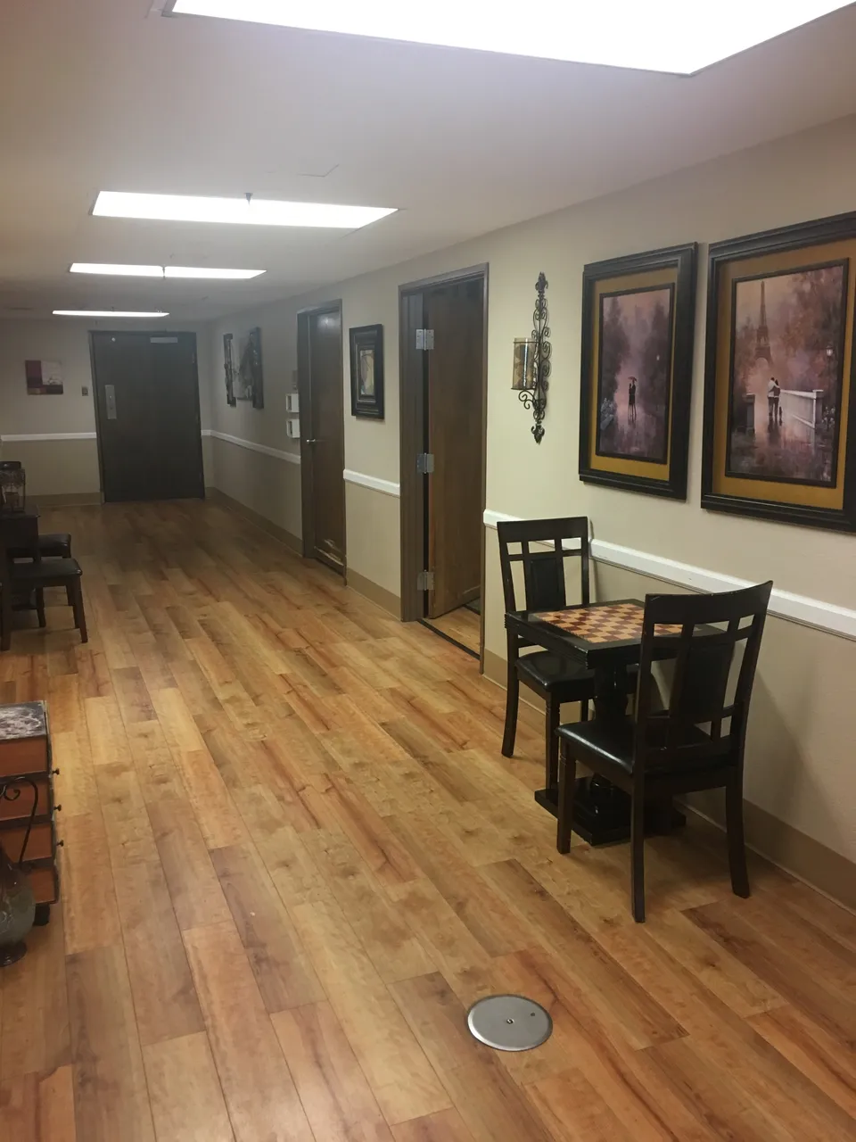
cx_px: 428
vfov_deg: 61.7
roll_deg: +0.9
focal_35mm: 29
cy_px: 571
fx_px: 956
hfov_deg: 48.2
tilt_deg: -11.8
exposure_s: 1/30
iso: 100
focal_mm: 4.2
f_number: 2.2
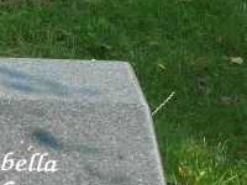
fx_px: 892
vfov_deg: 11.7
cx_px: -79
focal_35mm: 125
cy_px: 192
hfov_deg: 15.0
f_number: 3
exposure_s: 1/400
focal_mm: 5.8
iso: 80
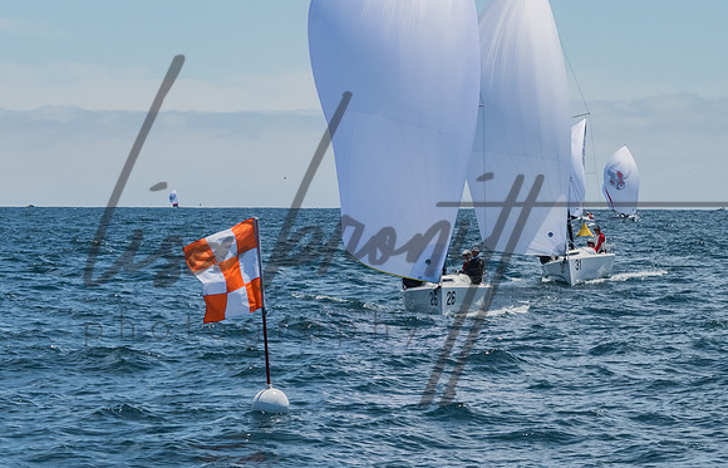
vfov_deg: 7.2
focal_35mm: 185
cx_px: 277
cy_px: 222
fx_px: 3706
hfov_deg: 11.2
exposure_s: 1/1250
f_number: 14
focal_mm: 90
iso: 640
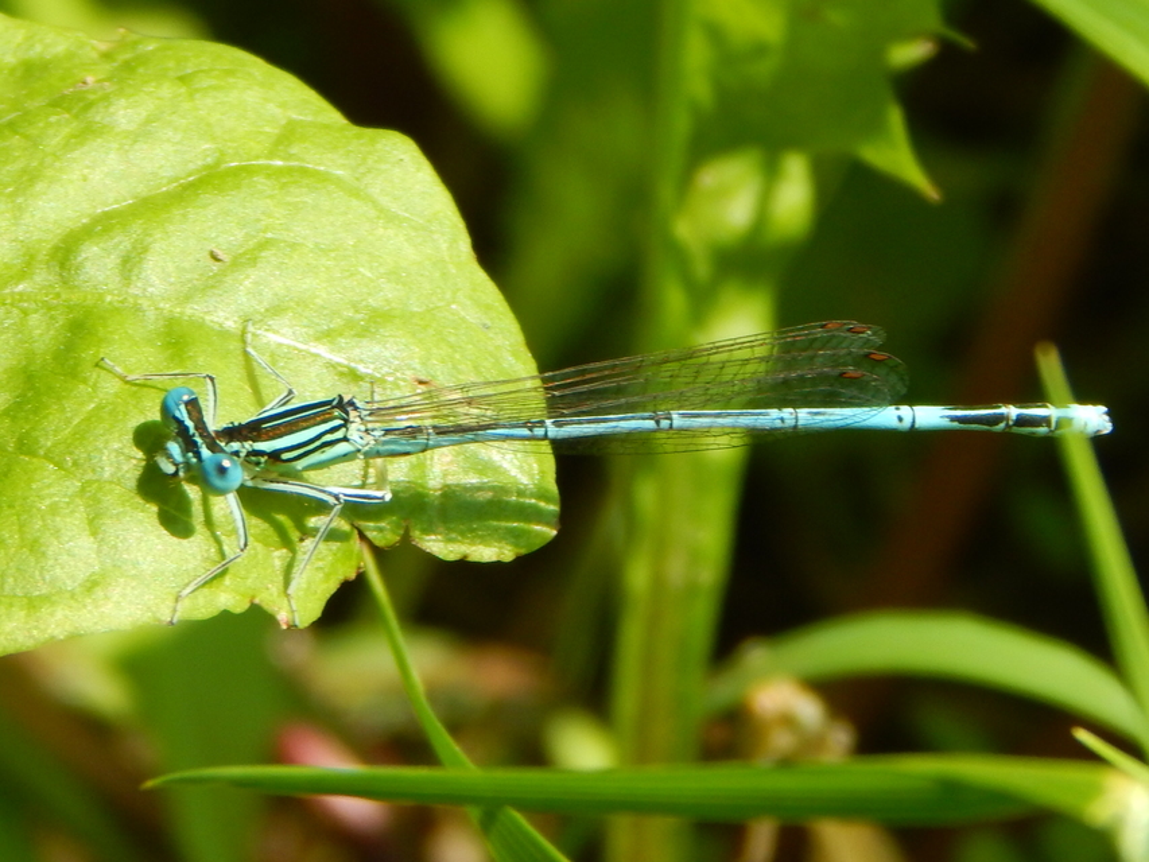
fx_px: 8299
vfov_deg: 5.9
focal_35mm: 250
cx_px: 574
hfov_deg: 7.9
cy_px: 431
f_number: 5.6
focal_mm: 44.9
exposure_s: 1/400
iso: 125
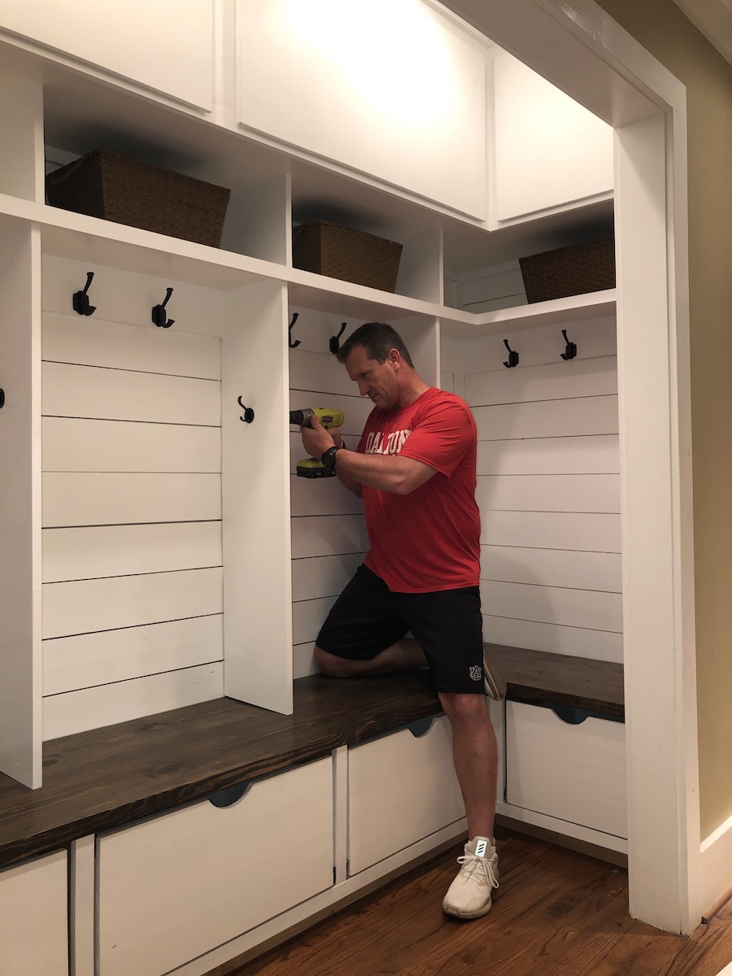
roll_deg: +0.4
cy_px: 488
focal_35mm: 28
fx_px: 789
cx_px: 366
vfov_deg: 63.4
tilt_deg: +0.1
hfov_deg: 49.7
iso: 32
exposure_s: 1/17
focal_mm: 3.99
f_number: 1.8
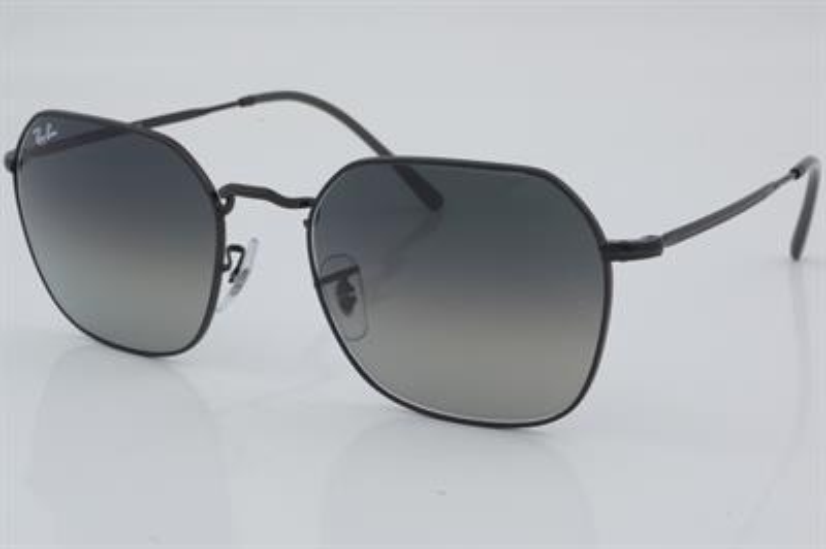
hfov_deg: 24.6
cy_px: 274
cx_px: 413
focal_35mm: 82
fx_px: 1891
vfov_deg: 16.5
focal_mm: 55
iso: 100
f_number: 29
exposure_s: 1/4
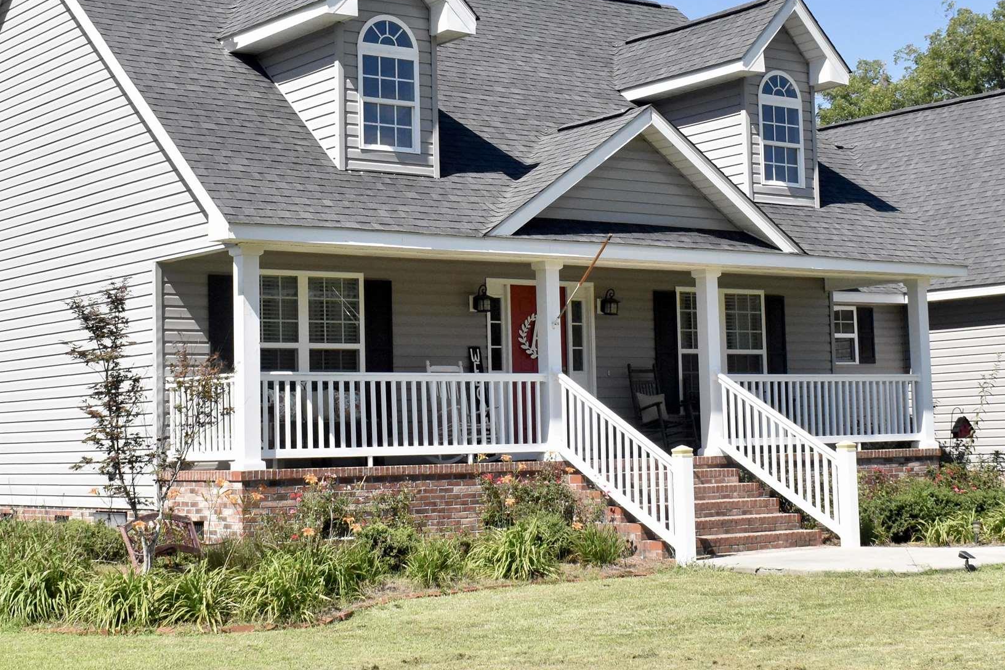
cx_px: 490
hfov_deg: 31.0
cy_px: 217
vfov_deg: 20.9
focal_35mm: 65
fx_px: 1813
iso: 1600
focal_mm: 23
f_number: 6.3
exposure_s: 1/4000
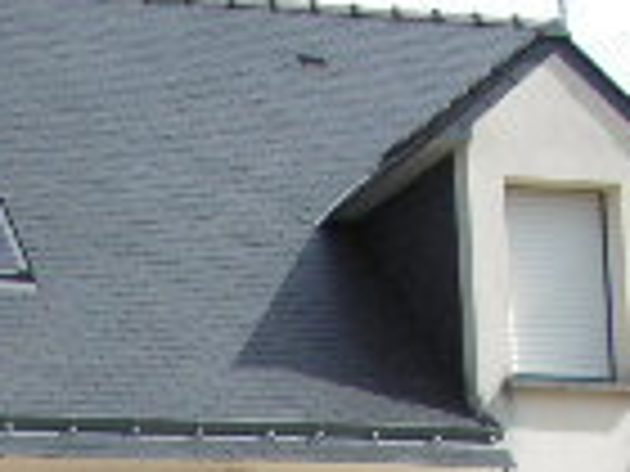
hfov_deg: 11.8
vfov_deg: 8.6
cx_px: -130
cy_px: 895
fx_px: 2985
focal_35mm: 164
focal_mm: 6
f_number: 3.2
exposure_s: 1/800
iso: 64
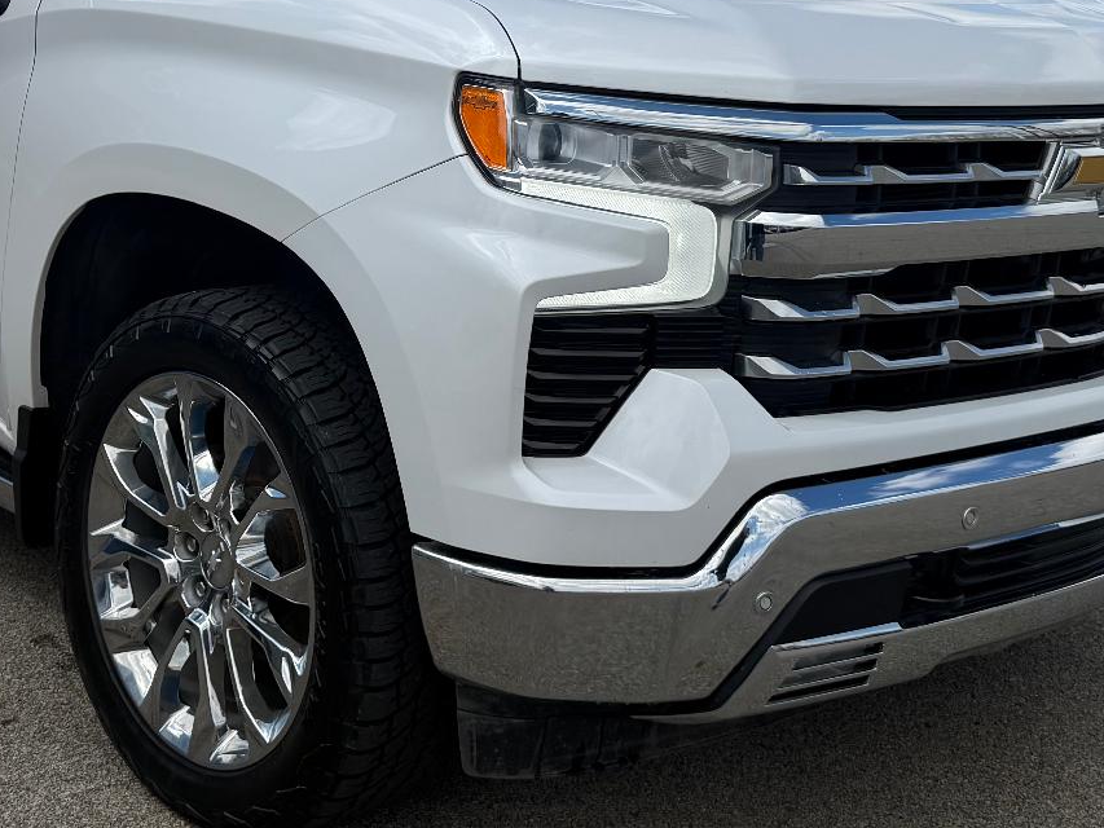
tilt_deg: -10.1
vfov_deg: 26.4
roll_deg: +1.0
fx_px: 1722
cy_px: 125
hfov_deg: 35.3
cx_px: 400
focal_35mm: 54
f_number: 1.78
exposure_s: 1/6173
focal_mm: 6.76
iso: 80
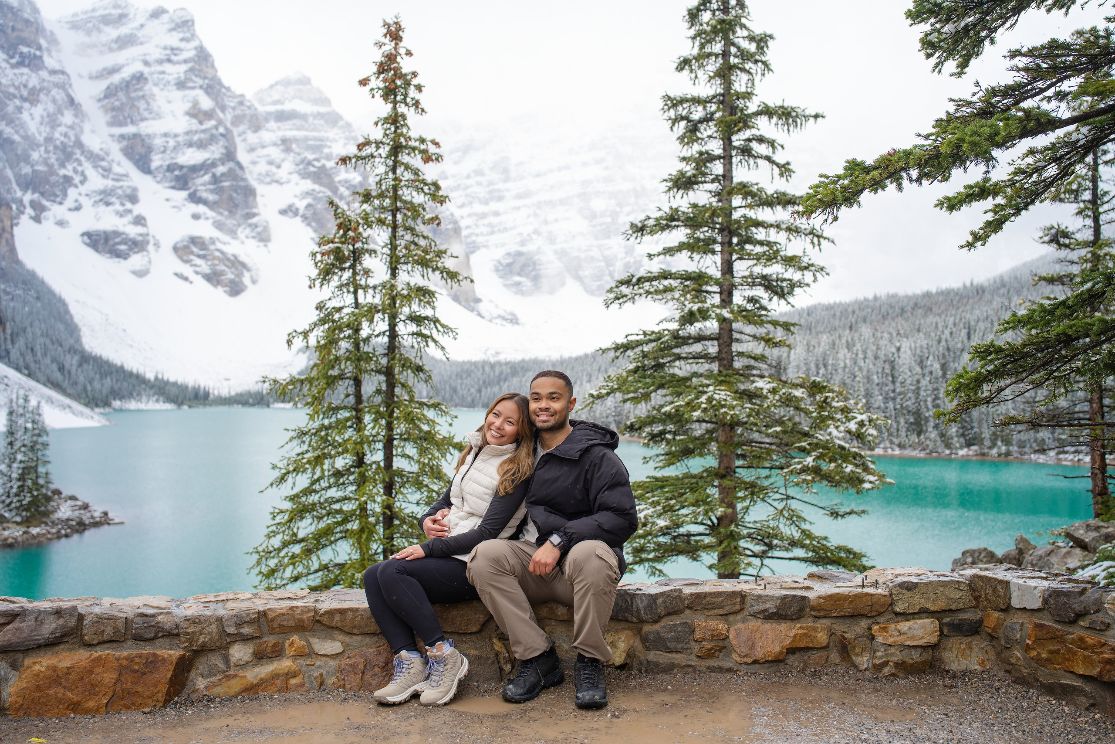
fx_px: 1084
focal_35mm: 35
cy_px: 372
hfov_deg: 54.4
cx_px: 558
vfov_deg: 37.9
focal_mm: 35
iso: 125
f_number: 3.2
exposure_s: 1/1000
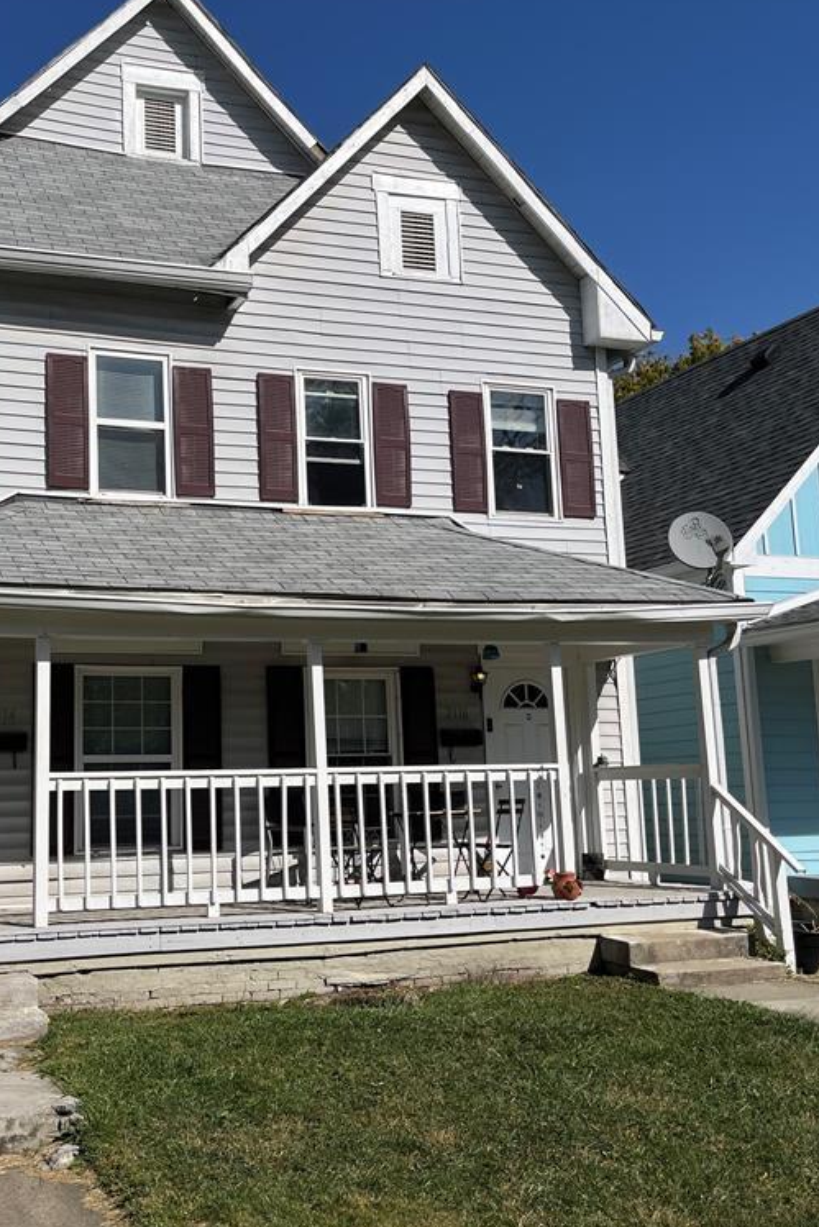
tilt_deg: +8.6
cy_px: 607
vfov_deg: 51.9
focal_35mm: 37
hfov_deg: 35.1
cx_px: 194
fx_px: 1262
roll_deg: +1.1
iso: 50
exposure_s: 1/7353
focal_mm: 5.1
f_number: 1.6
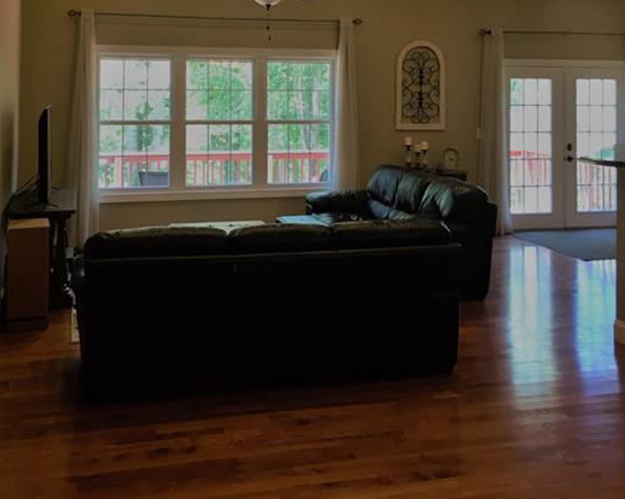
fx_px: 777
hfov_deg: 43.8
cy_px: 74
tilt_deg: -0.2
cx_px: 284
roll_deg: -0.4
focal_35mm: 42
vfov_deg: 34.2
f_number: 2.2
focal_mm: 4.15
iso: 64
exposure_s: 1/30
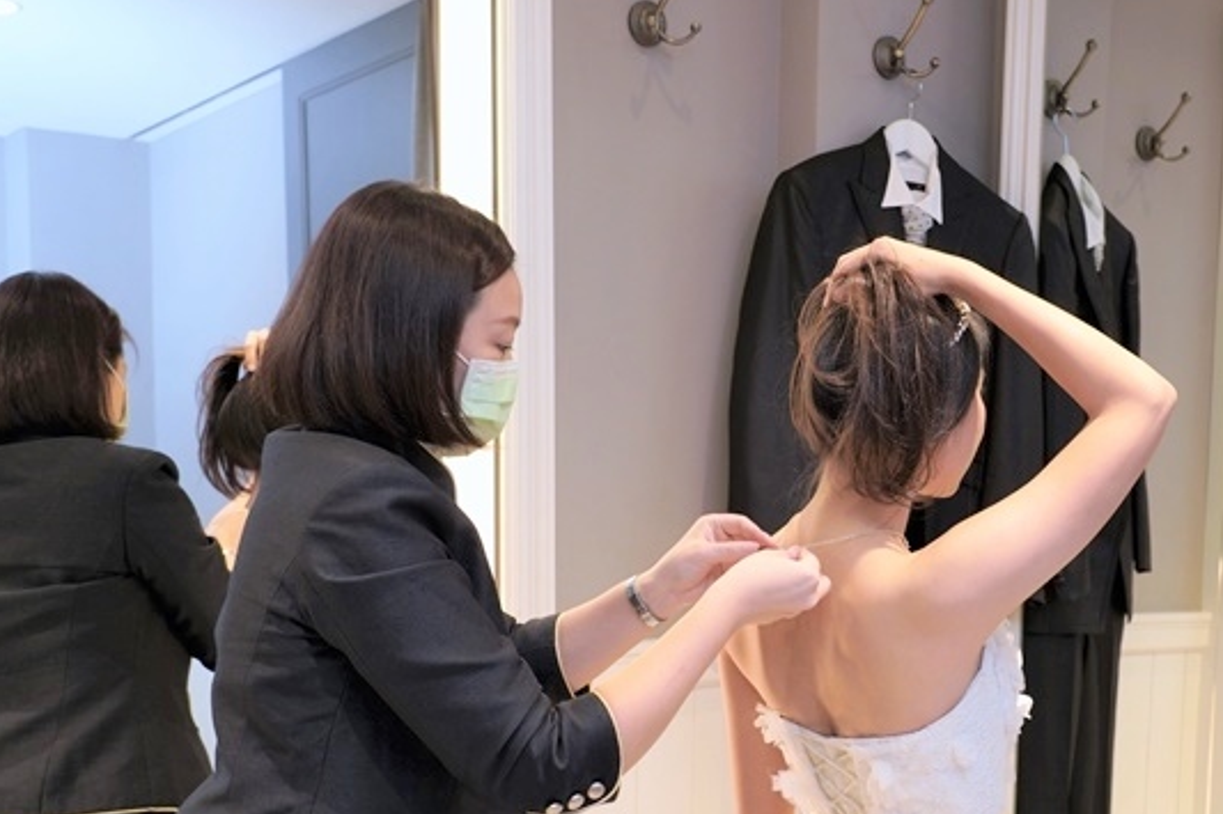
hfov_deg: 38.5
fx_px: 1732
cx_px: 794
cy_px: 490
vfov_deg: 26.4
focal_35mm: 51
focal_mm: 34
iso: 800
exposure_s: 1/60
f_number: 5.6
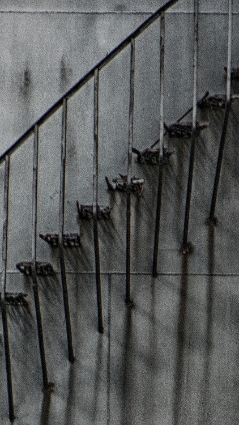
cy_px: 306
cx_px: 76
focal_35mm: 1572
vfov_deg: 1.4
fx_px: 17707
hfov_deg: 0.8
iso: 64
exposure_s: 1/125
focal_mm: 119.6
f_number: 5
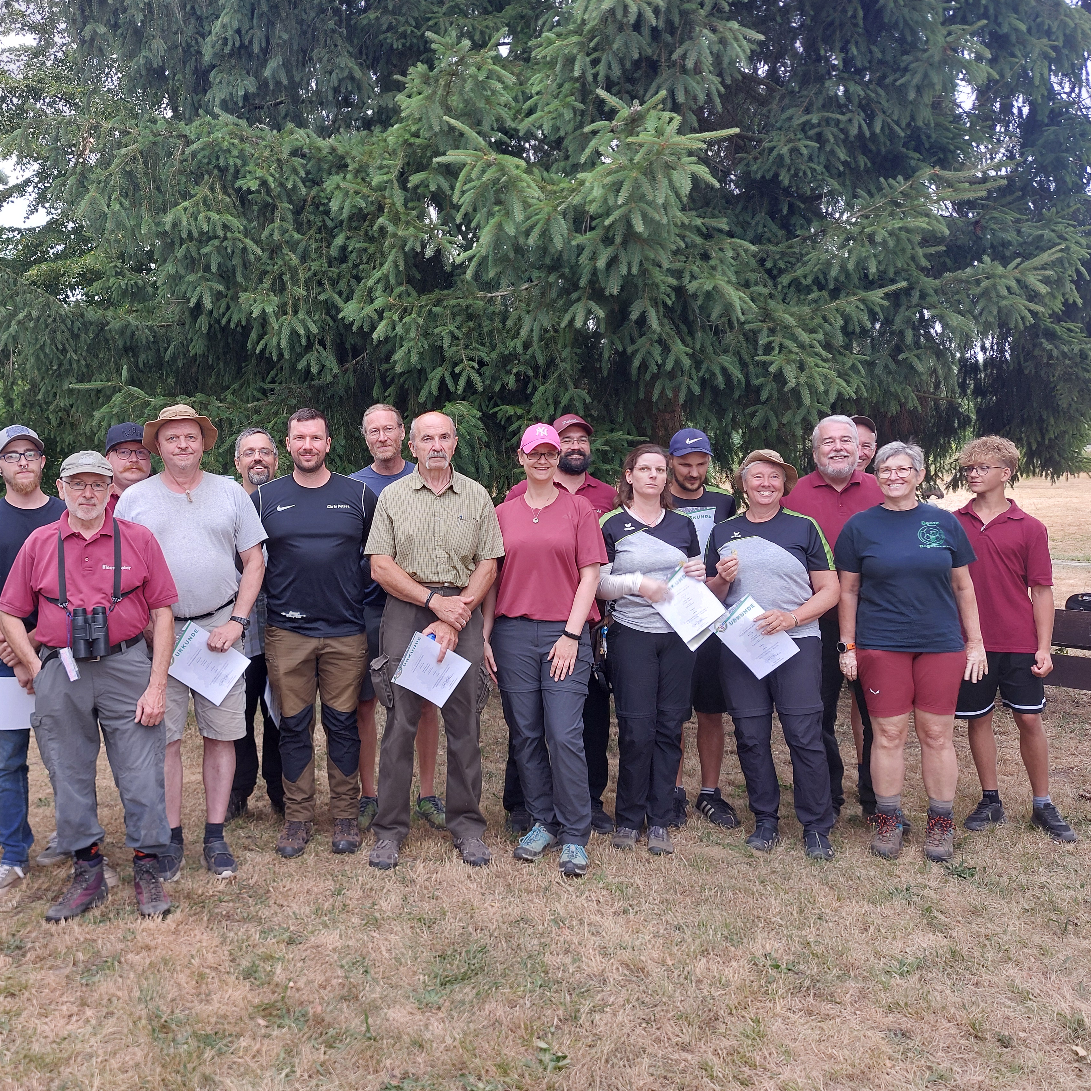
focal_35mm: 30
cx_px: 410
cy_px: 538
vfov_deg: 54.0
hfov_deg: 53.4
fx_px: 1070
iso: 32
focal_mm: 5.23
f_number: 1.8
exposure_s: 1/50
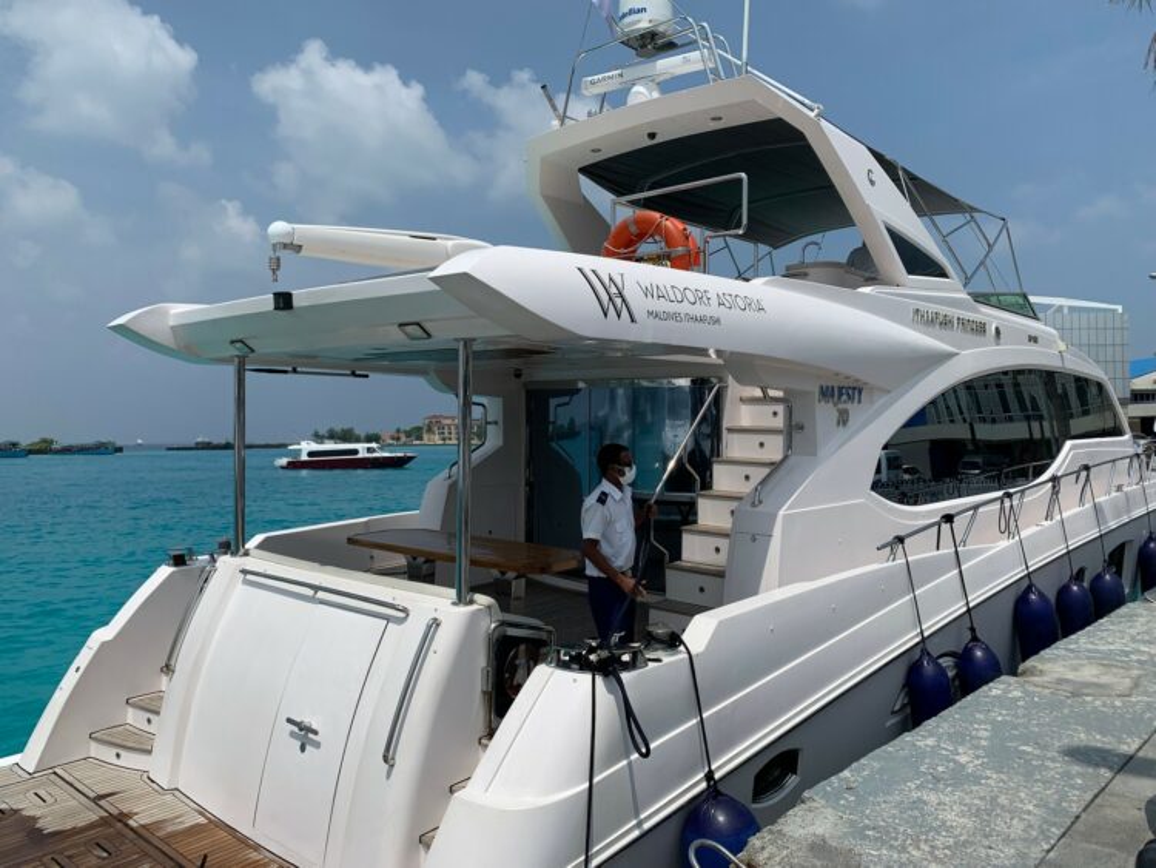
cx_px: 578
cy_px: 434
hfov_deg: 67.3
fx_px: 869
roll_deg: +0.2
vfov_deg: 53.1
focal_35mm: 26
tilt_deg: +2.7
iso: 25
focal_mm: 4.25
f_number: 1.8
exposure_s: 1/5714
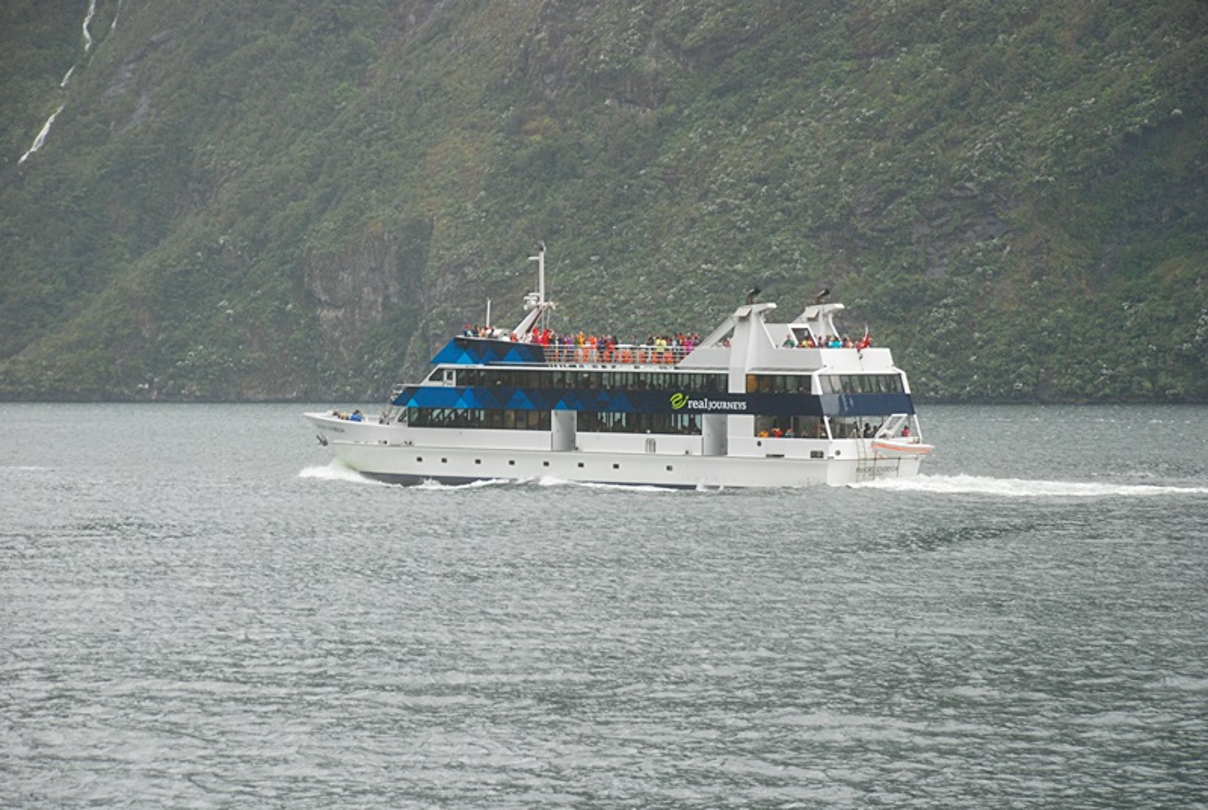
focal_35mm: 135
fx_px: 4537
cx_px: 604
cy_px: 405
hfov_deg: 15.2
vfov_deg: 10.2
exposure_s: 1/160
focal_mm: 90
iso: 400
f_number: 6.3
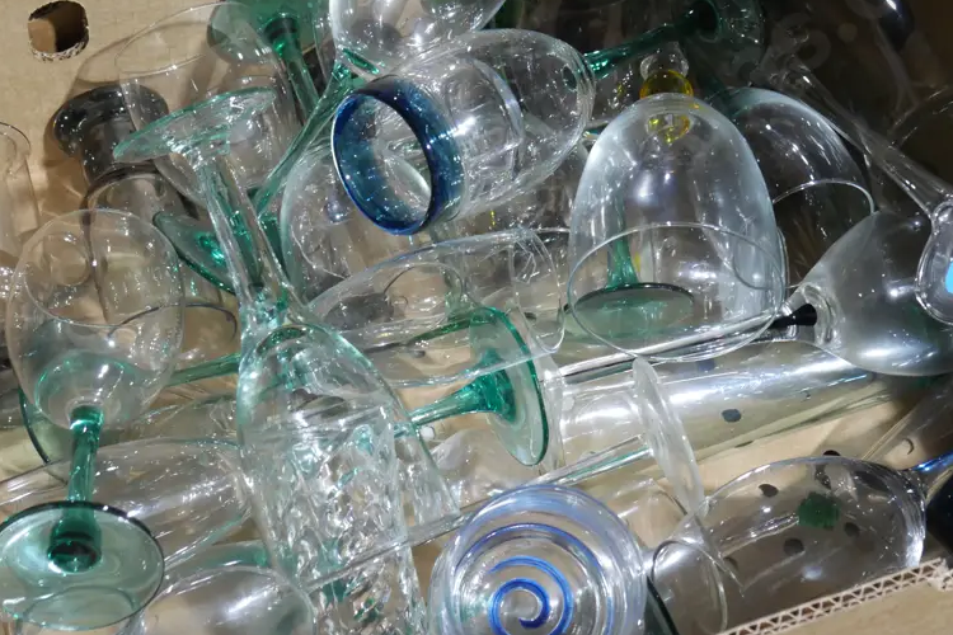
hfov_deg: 28.4
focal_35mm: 71
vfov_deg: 19.1
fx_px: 1879
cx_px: 546
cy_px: 232
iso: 1600
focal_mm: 25
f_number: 5.3
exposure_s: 1/60
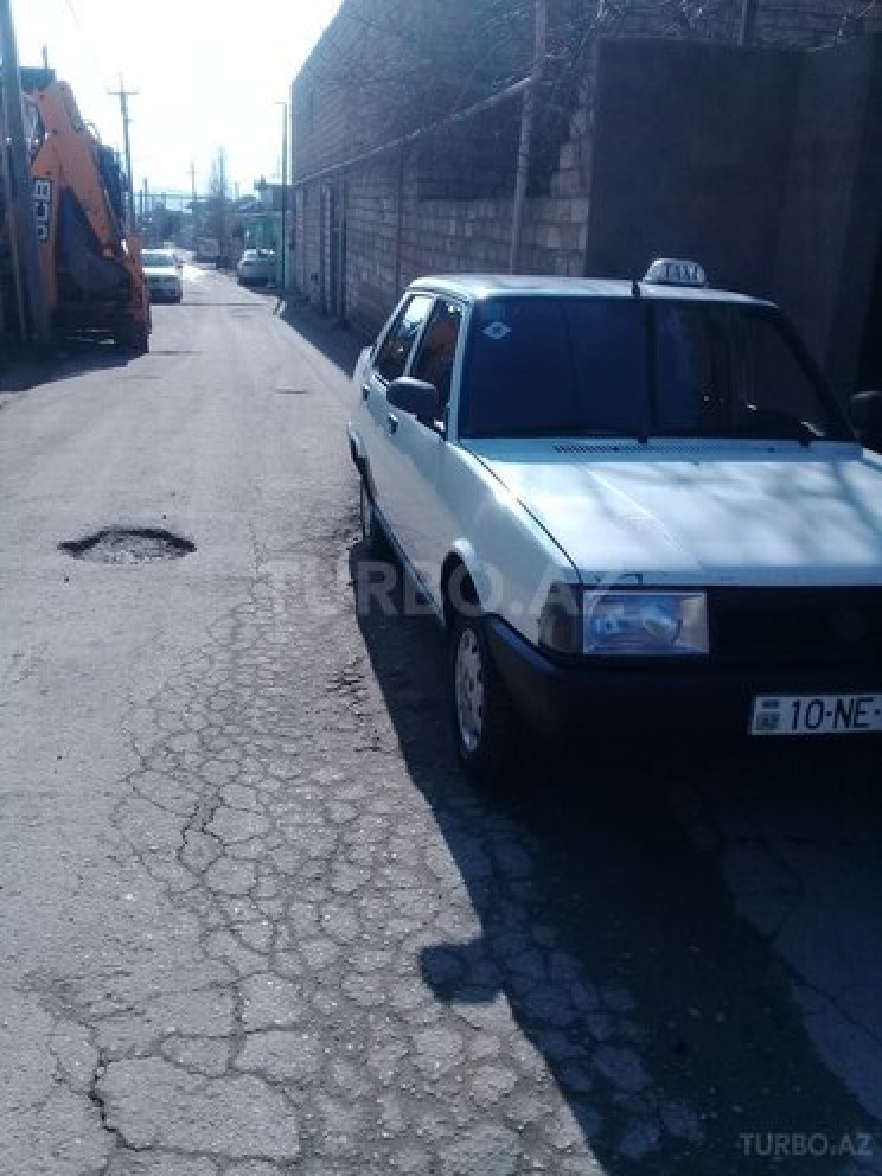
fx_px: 1053
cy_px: 588
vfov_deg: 58.4
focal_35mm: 31
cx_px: 441
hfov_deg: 45.4
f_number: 2.2
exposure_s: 1/1754
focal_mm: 3.3
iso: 64
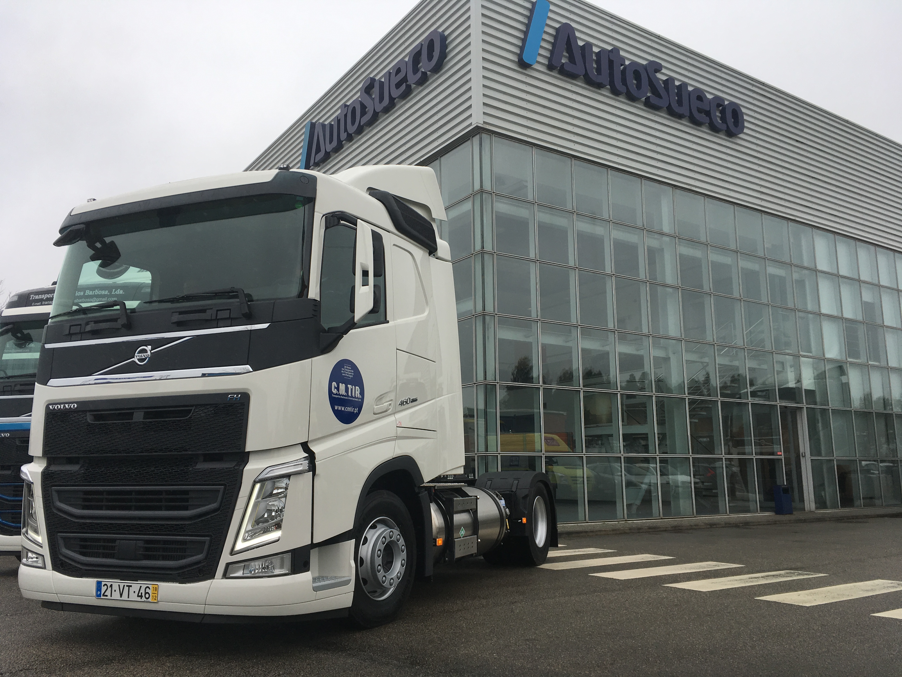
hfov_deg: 61.7
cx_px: 451
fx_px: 756
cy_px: 338
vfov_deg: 48.2
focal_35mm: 29
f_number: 2.2
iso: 25
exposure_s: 1/478
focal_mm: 4.15
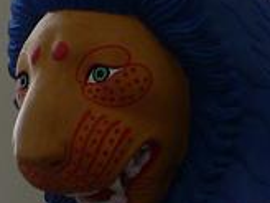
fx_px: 1373
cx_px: 300
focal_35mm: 176
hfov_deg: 11.1
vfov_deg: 8.4
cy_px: 140
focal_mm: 6
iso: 80
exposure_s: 1/15
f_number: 2.8
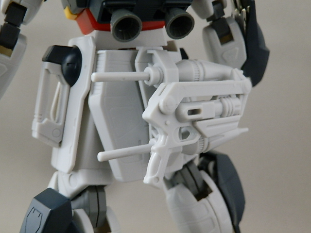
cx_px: 156
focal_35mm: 34
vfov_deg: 41.8
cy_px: 116
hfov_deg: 54.0
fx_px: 305
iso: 200
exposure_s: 1/8
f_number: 3.5
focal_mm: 6.17
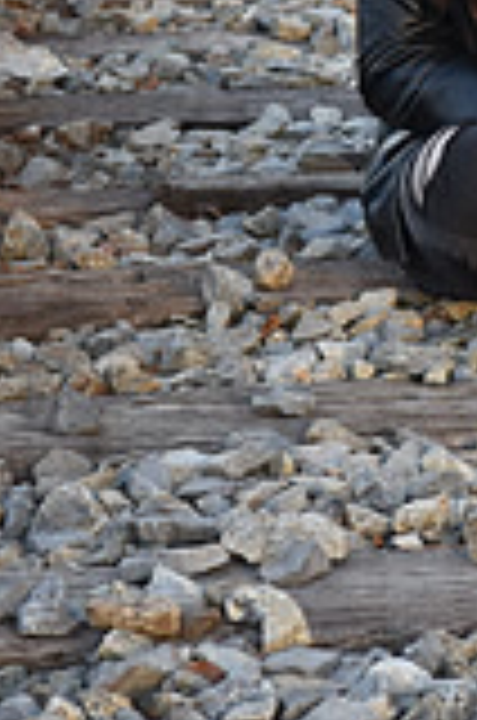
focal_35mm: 200
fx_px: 3992
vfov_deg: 10.2
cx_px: 612
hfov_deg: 6.8
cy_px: -119
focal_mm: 55
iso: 640
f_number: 7.1
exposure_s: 1/160
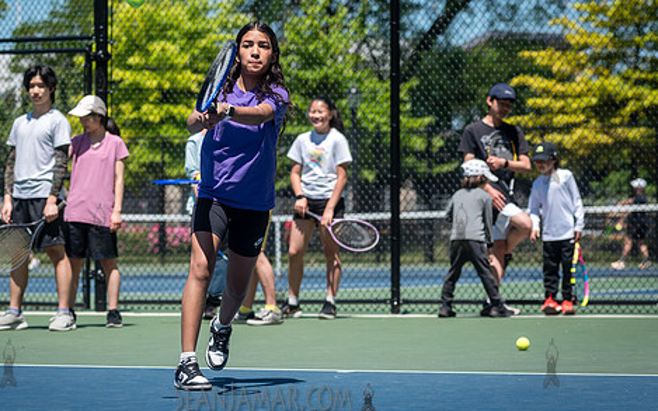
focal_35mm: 150
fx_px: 2690
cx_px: 293
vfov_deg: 8.7
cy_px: 160
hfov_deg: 13.9
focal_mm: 112
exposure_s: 1/1600
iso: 200
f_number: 5
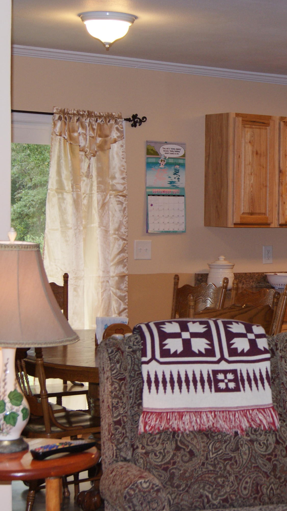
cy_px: 257
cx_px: 342
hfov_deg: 14.2
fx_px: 1120
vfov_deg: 25.7
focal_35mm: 83
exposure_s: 1/60
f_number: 5.6
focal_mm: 35
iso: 400
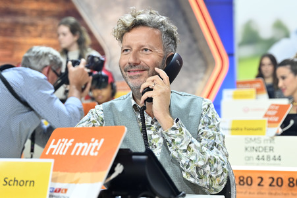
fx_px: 453
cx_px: 148
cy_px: 99
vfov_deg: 24.6
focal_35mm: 55
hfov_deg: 36.3
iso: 1250
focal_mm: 55
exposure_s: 1/200
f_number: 2.8
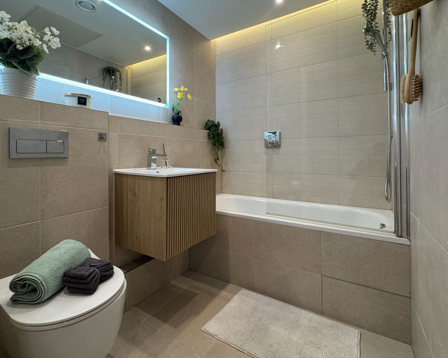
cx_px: 223
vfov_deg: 76.5
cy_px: 154
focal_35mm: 17
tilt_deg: +1.0
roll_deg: +0.8
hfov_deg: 89.6
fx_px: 225
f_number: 2.2
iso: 250
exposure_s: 1/99
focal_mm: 2.22
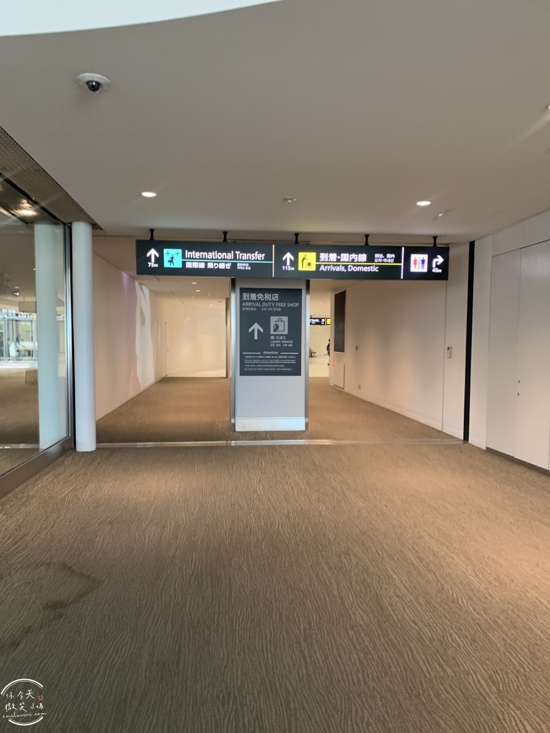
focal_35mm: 26
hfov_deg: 53.1
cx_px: 275
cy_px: 366
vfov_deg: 67.3
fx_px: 551
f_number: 1.8
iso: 125
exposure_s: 1/60
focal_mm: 4.25
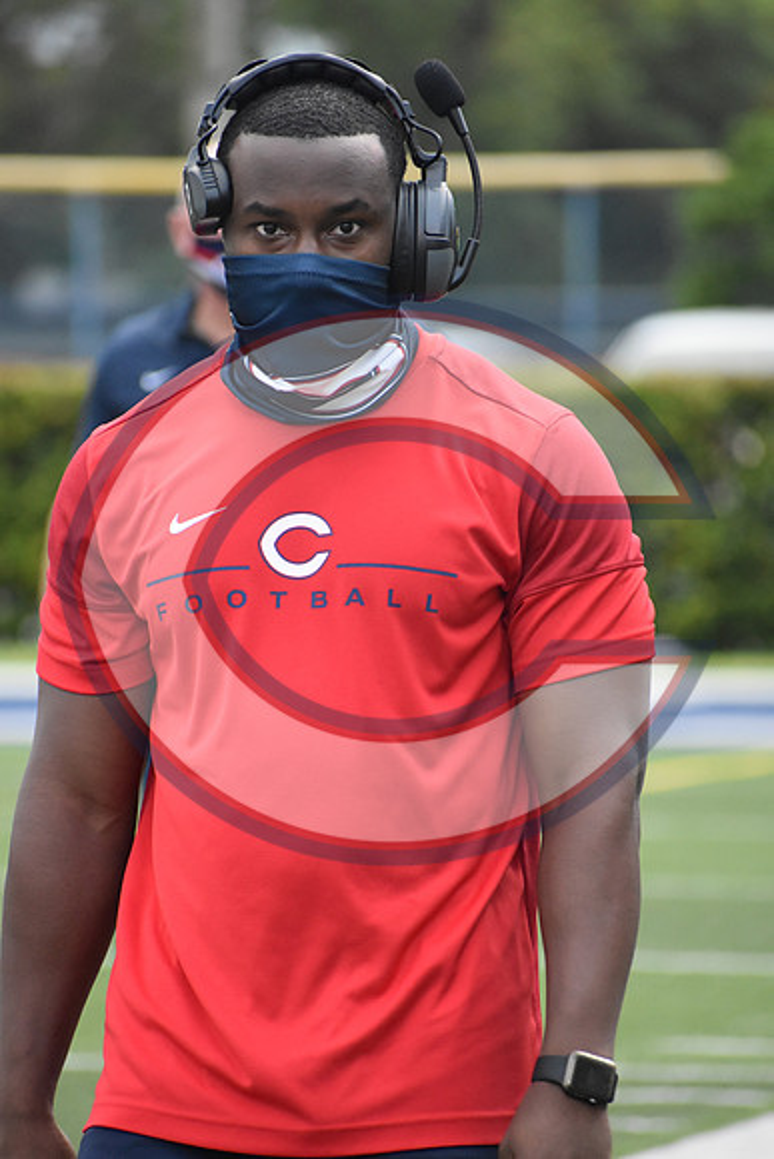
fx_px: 12086
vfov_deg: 5.5
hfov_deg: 3.7
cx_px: 387
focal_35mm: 375
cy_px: 580
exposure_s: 1/500
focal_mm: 250
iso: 3200
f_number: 6
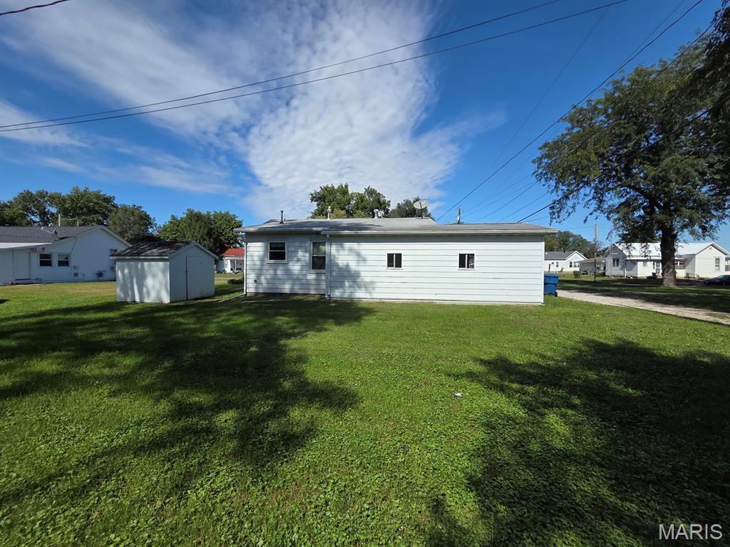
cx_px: 365
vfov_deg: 89.9
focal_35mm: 13
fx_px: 274
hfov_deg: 106.2
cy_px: 274
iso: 50
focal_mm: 2.2
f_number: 2.2
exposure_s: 1/2252
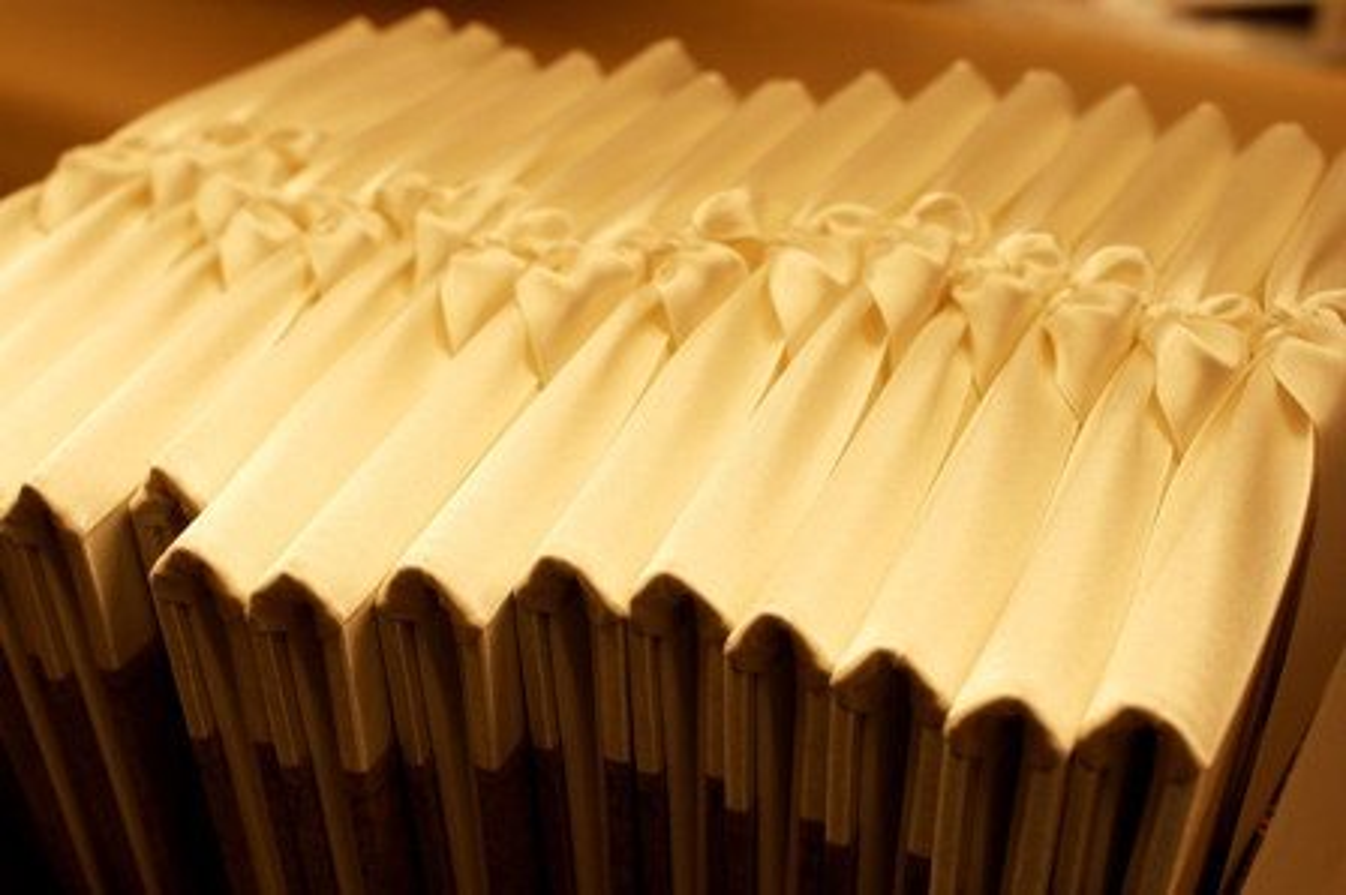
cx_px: 673
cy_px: 448
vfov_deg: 25.7
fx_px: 1961
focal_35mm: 52
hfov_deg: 37.9
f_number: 5.6
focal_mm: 35
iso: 100
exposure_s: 1/60
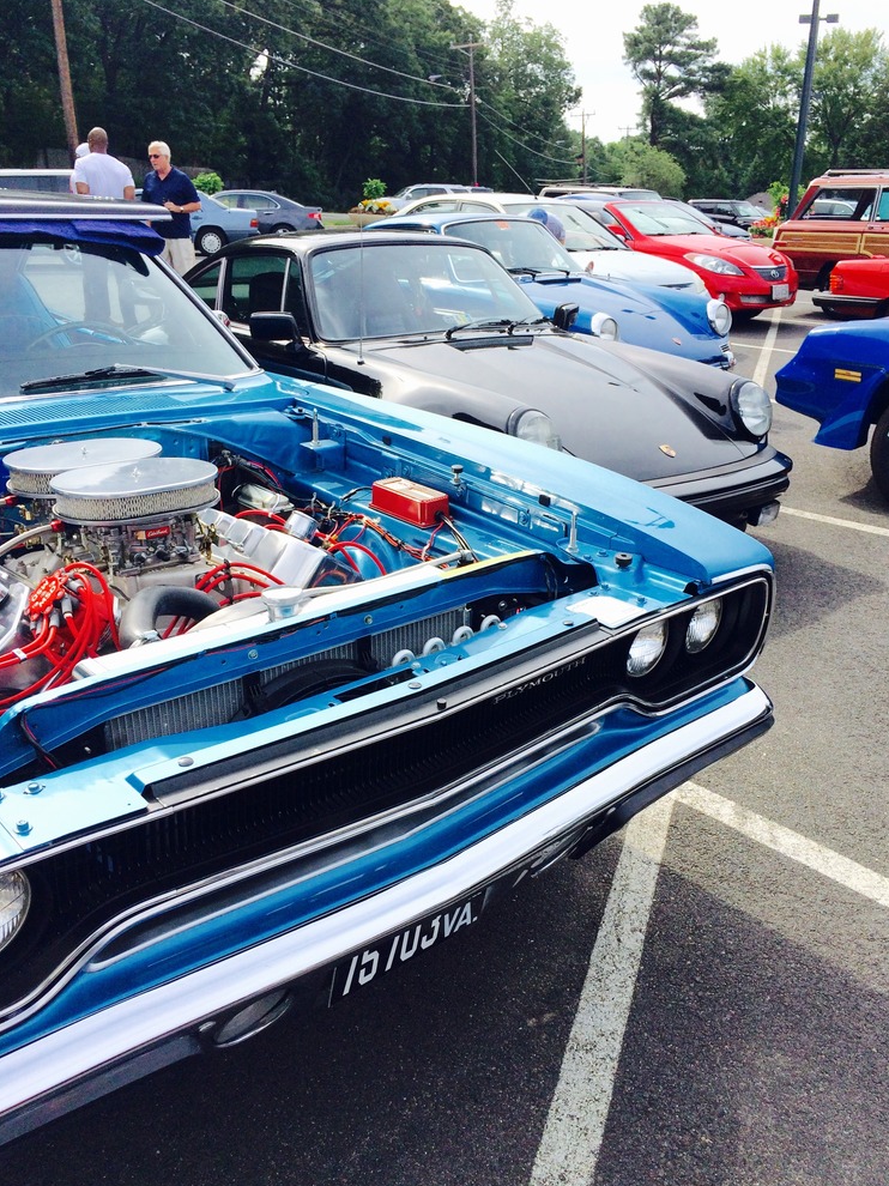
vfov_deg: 60.0
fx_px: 1028
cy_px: 594
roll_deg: +0.0
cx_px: 450
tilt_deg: -18.8
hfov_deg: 46.8
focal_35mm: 30
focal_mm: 4.15
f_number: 2.2
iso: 32
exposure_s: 1/1709
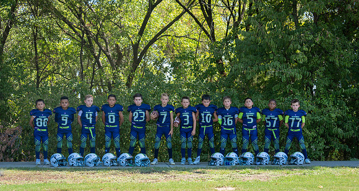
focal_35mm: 76
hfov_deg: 28.1
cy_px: 120
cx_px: 180
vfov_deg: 15.2
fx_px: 718
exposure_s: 1/250
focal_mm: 70
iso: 125
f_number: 4.5
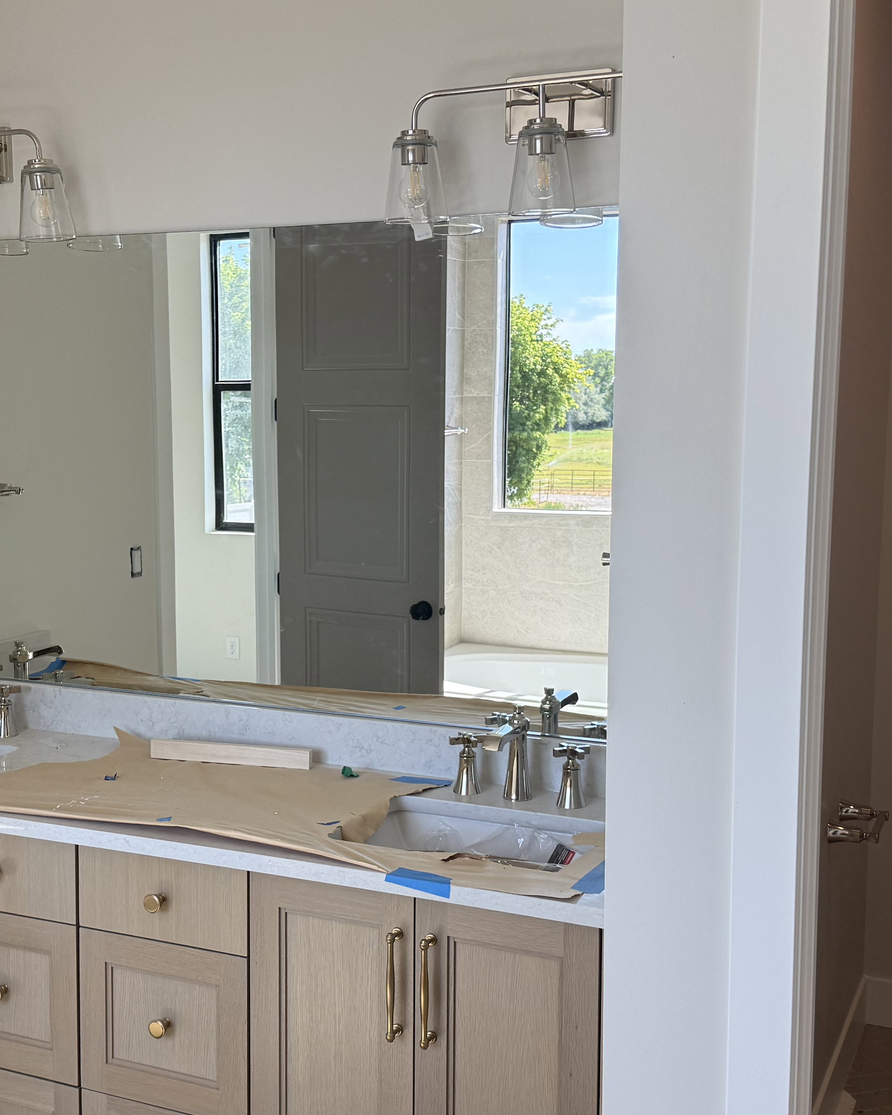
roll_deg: -0.7
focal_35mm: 44
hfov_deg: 34.1
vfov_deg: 42.0
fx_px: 1452
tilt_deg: -7.2
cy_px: 595
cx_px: 383
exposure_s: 1/555
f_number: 1.78
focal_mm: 6.76
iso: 100
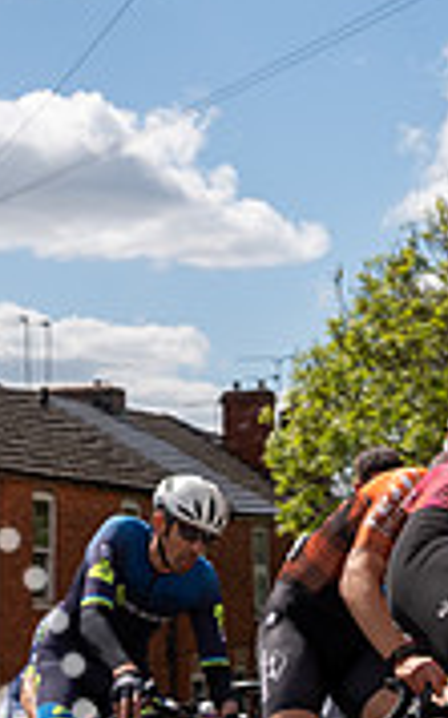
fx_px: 2642
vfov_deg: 15.4
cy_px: 493
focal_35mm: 135
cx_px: 531
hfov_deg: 9.6
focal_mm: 32
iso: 125
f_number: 5
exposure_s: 1/1000
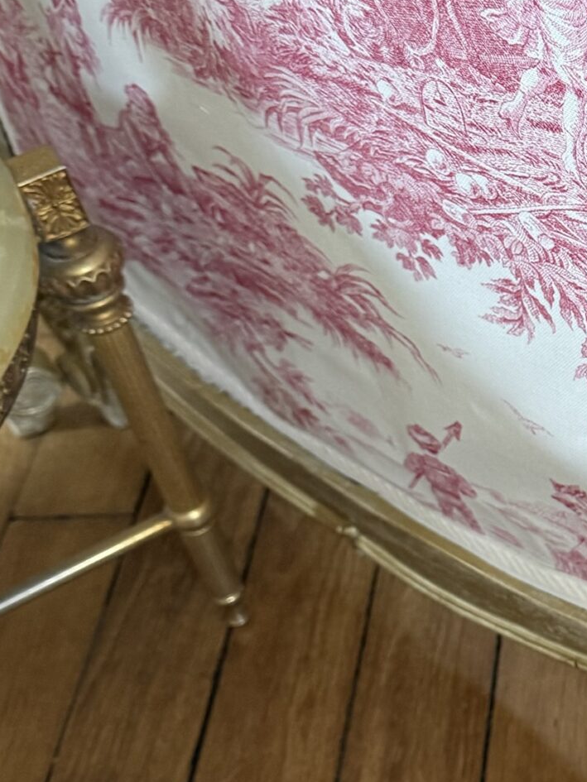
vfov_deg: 29.8
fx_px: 1469
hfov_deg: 20.7
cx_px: 755
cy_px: 420
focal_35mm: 65
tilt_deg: -45.7
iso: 250
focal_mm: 6.76
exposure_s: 1/60
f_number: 1.78
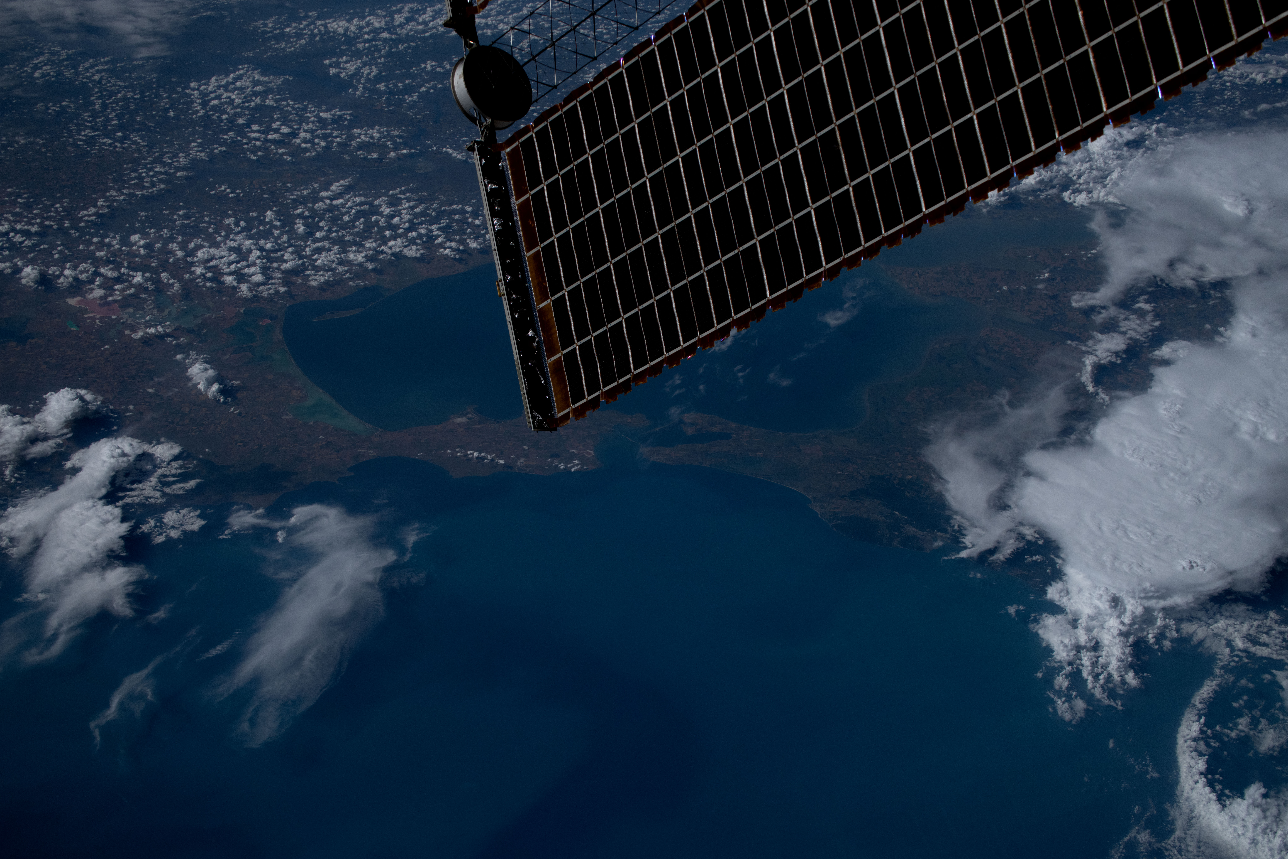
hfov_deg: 26.0
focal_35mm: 78
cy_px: 430
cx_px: 644
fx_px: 2790
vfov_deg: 17.5
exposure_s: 1/16000
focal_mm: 78
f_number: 5
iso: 500
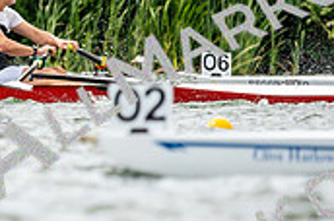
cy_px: 20
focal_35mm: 1463
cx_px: -184
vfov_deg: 0.9
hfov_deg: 1.4
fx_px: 13548
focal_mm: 433
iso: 400
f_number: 6.3
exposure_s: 1/2000
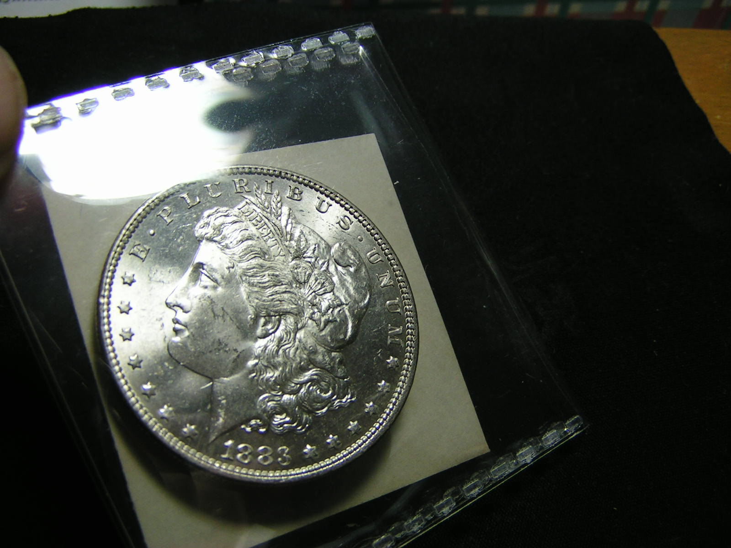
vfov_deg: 37.7
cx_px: 366
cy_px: 274
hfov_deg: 49.0
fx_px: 802
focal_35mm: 38
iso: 50
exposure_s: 1/60
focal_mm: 5.8
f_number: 4
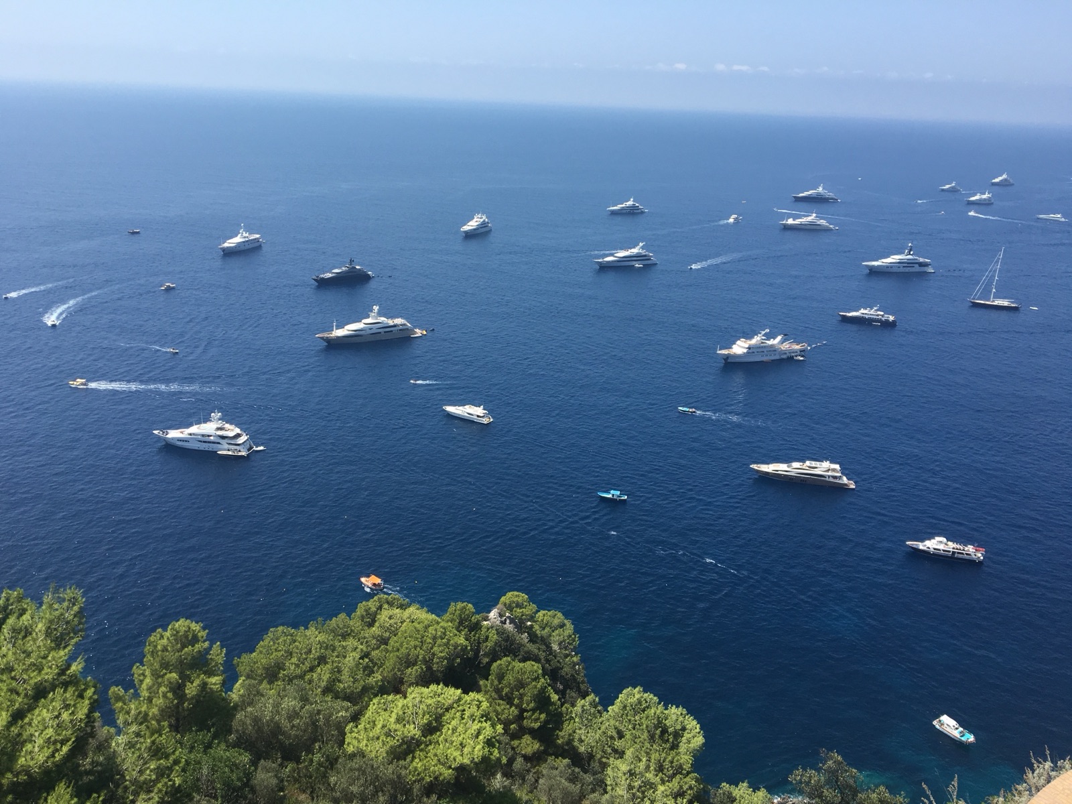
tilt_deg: -20.0
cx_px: 536
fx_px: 898
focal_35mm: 29
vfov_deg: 48.2
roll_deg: -2.7
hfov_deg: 61.7
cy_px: 402
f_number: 2.2
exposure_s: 1/1451
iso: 25
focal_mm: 4.15
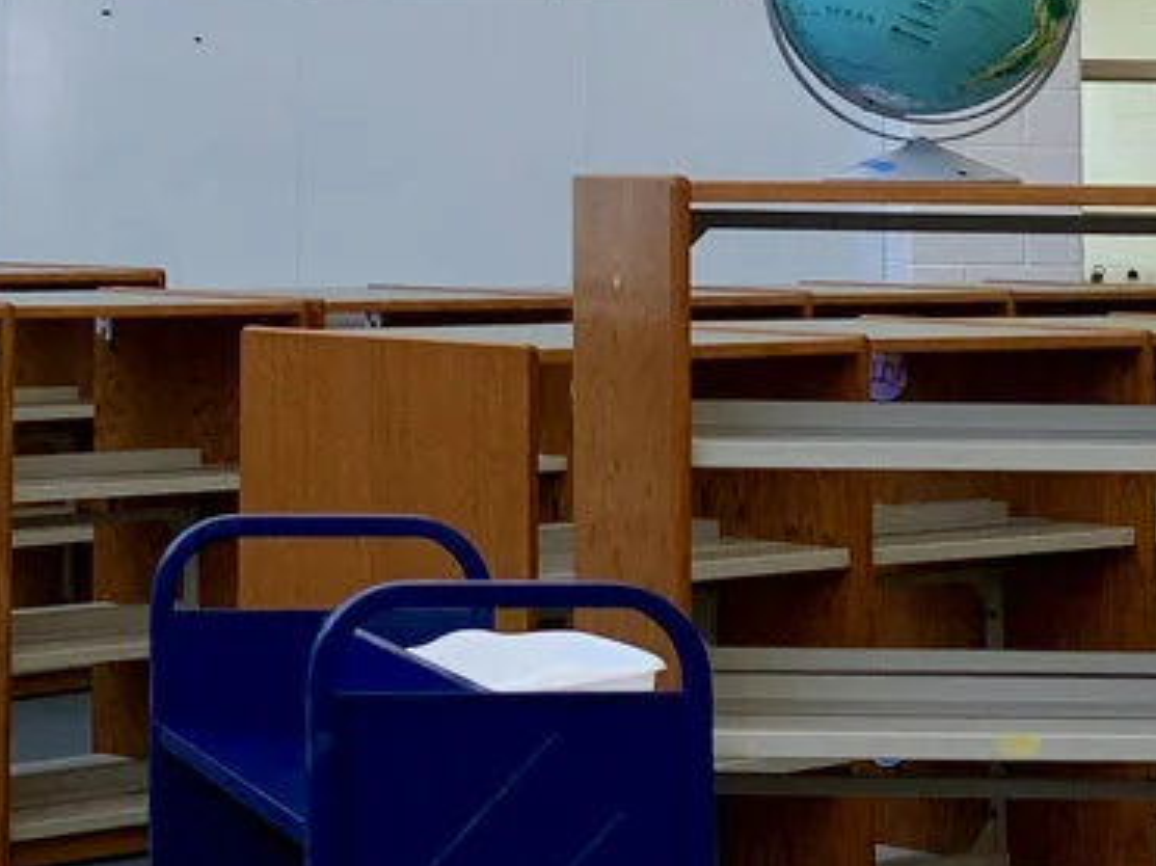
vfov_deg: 12.9
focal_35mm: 112
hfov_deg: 17.2
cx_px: 17
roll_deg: +0.7
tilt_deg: +3.5
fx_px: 3739
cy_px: -120
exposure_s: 1/121
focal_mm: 4.25
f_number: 1.8
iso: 100
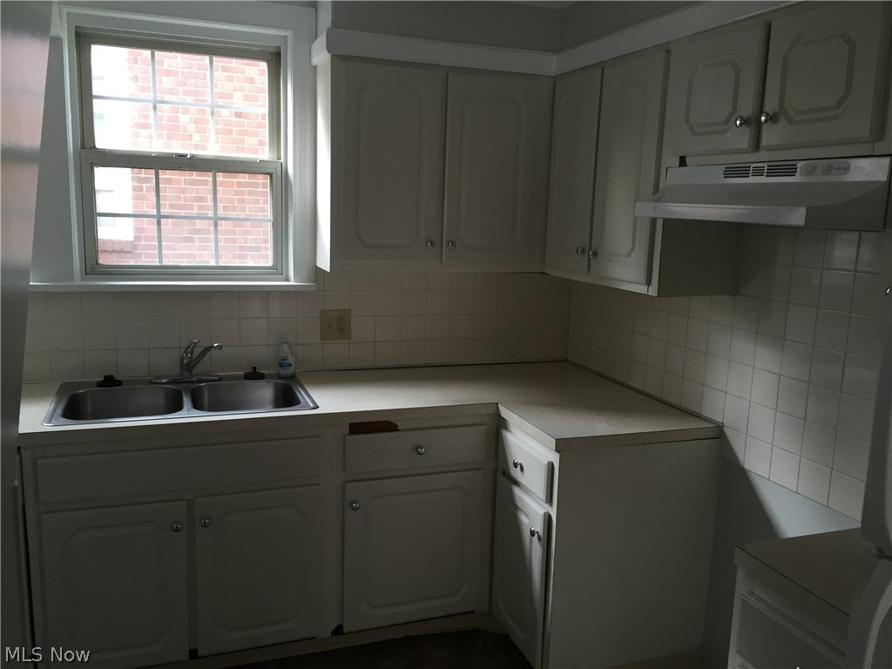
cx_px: 446
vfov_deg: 48.2
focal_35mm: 29
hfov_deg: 61.7
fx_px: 747
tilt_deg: -11.3
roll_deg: -2.2
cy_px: 334
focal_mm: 4.15
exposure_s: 1/30
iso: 80
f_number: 2.2
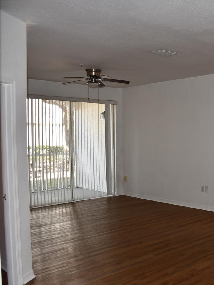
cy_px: 146
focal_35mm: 40
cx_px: 192
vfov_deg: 46.8
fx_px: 330
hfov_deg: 34.0
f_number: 3.5
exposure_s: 1/125
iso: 400
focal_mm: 18
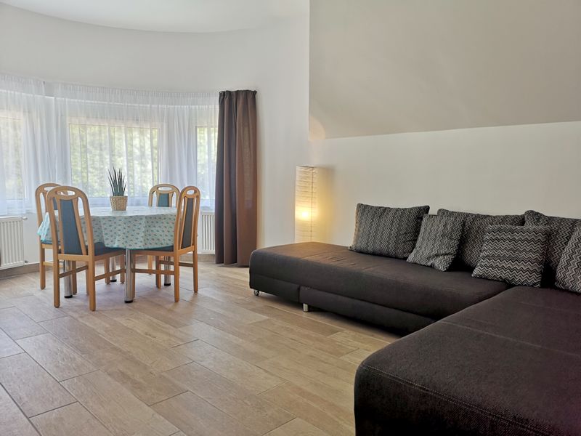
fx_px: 453
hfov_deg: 65.3
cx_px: 290
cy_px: 218
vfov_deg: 51.4
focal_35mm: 27
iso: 64
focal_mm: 5.58
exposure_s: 1/100
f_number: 1.8
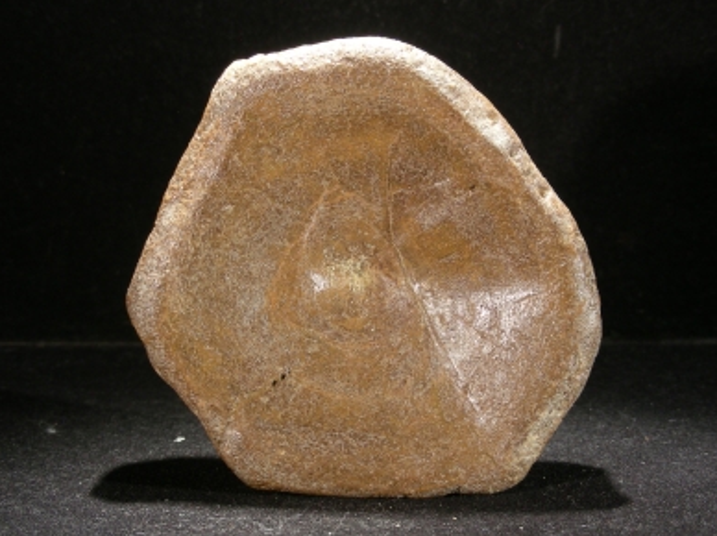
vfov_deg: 19.9
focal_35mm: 74
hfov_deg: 26.4
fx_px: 1531
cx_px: 370
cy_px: 265
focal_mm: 11.7
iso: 50
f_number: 3.5
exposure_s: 1/17
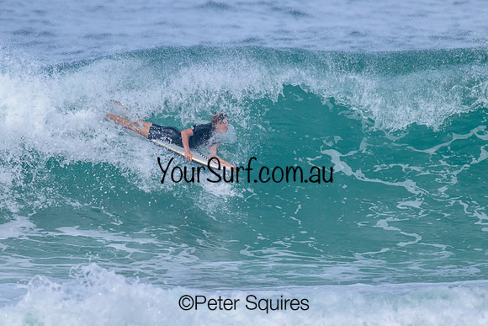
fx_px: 14598
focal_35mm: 1077
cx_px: 243
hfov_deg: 1.9
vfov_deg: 1.3
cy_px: 162
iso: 900
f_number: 11
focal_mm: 800
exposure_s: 1/2000
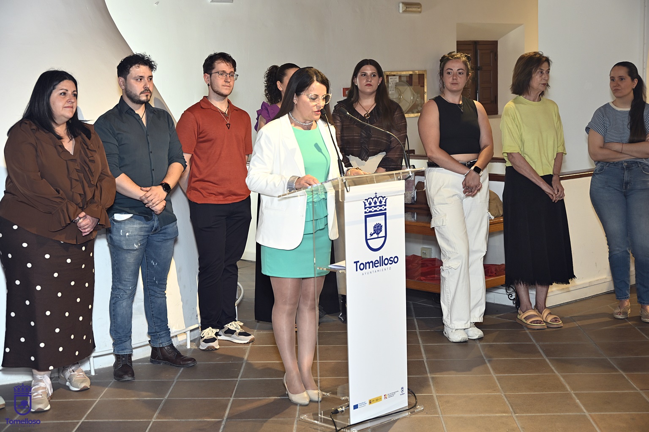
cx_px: 324
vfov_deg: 25.1
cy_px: 216
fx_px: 973
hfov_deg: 36.9
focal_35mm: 54
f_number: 5.6
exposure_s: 1/60
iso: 640
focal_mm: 54
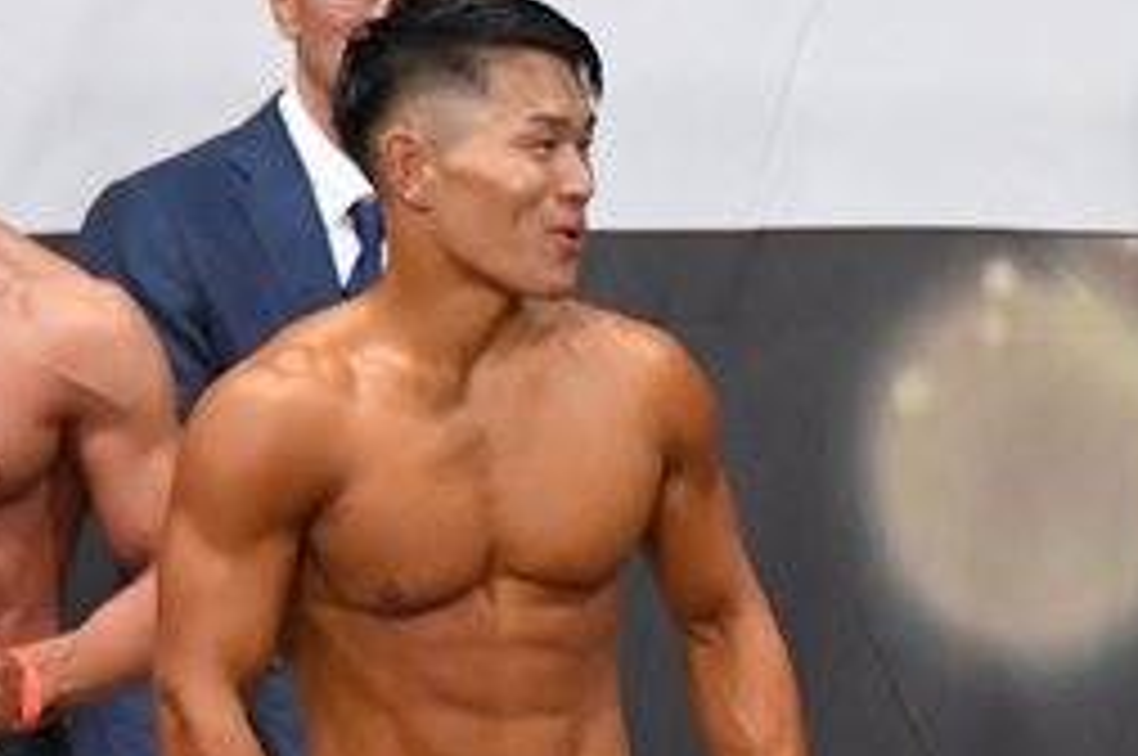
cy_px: 1004
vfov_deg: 2.2
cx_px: 1280
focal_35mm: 619
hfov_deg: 3.3
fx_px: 19542
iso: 6400
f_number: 5.6
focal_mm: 135
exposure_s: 1/400
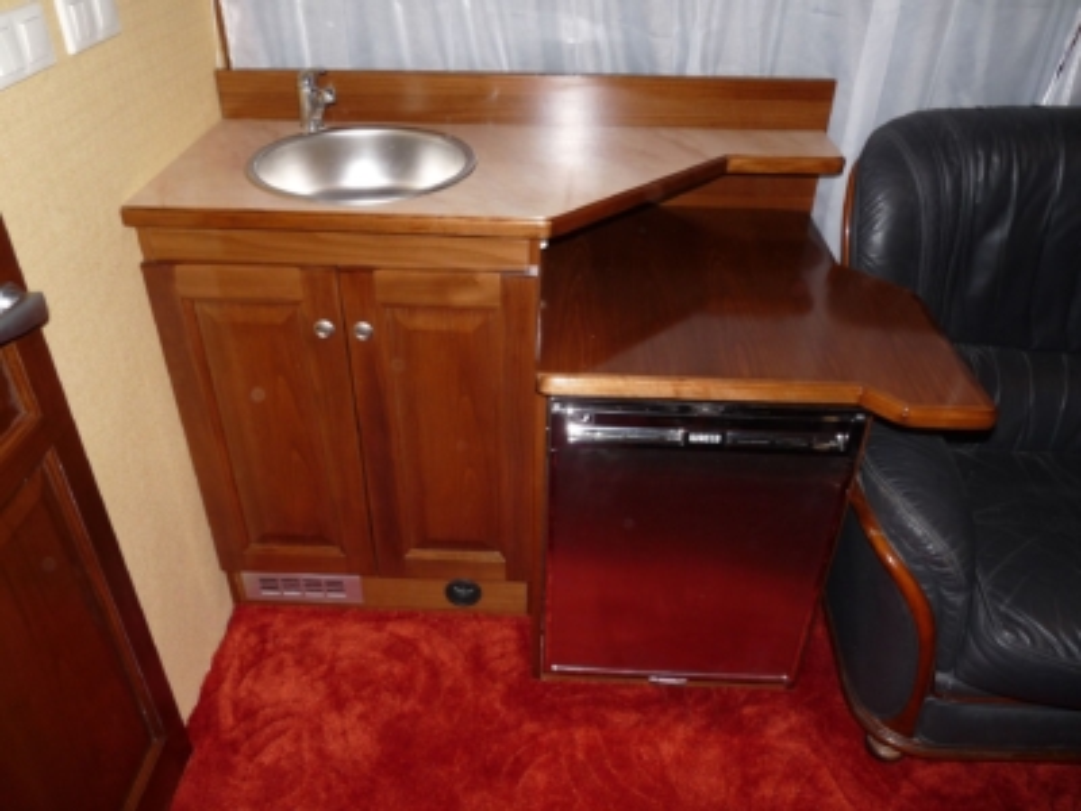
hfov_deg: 65.3
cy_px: 406
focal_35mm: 27
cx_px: 540
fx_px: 843
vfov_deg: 51.4
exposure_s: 1/30
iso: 100
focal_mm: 4.8
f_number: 2.8
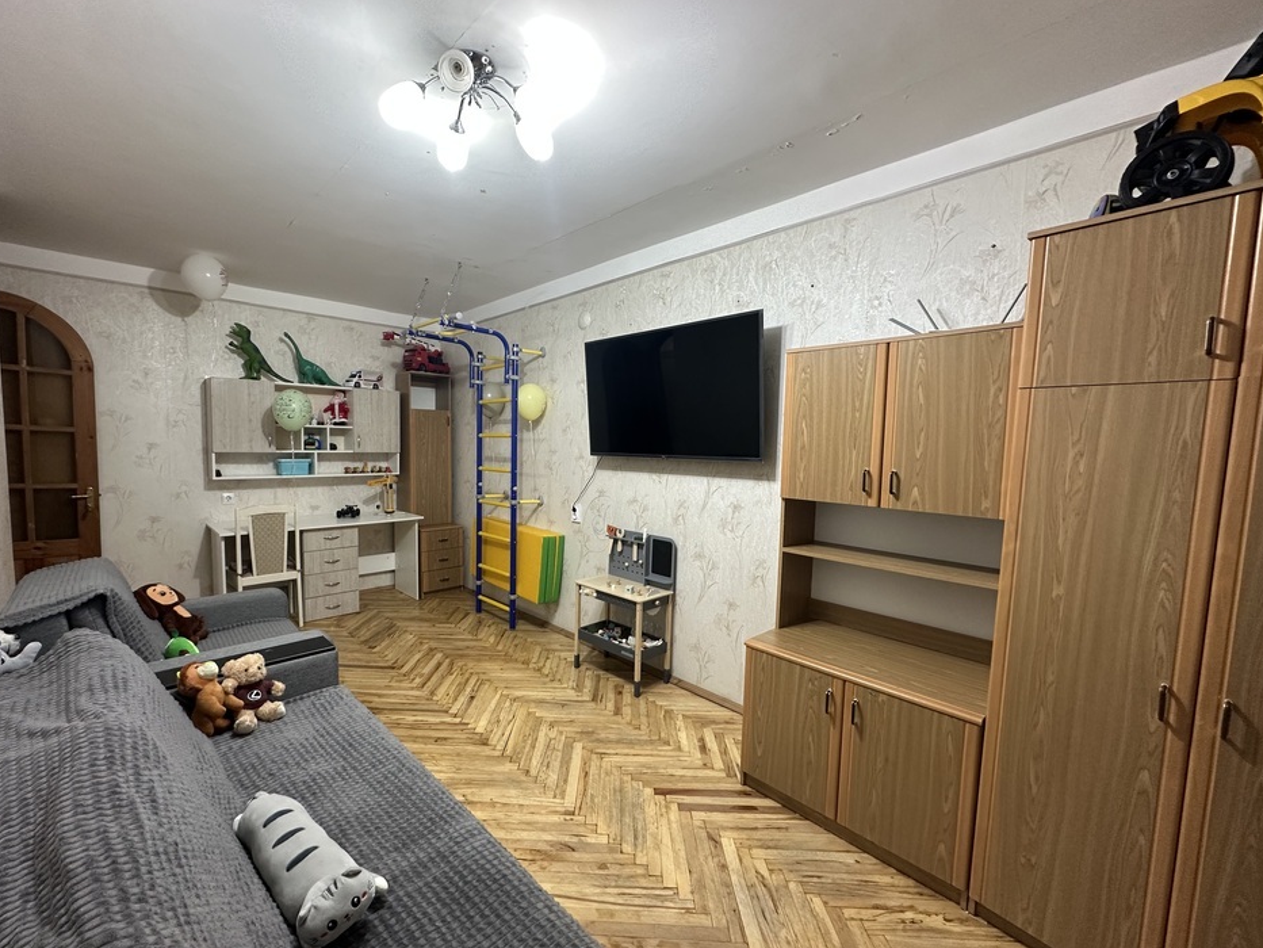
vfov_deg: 81.8
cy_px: 482
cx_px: 594
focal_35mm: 15
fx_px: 547
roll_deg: -0.7
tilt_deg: -3.4
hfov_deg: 98.1
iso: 200
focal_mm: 2.22
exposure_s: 1/50
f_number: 2.2
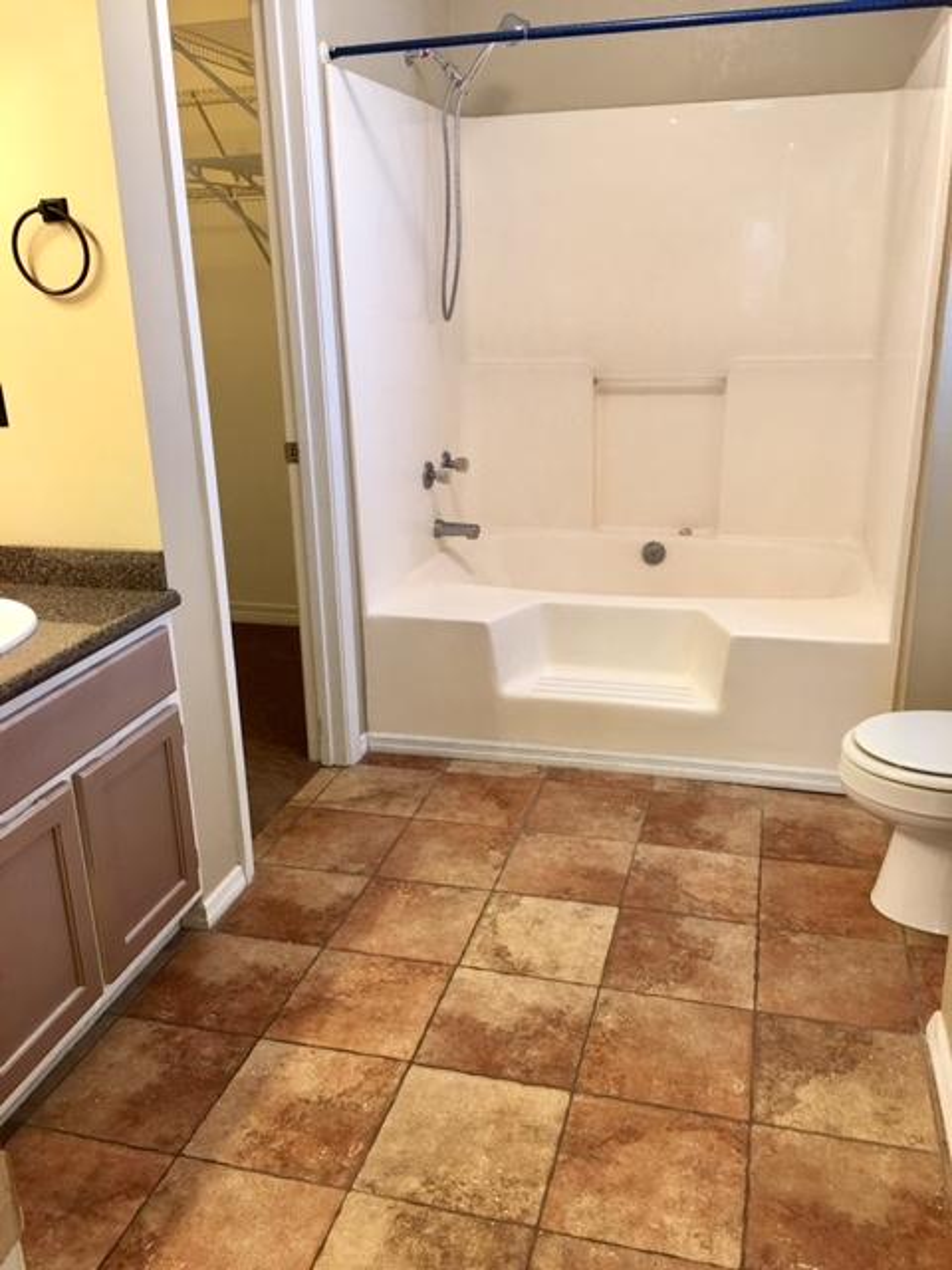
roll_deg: +1.1
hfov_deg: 48.2
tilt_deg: -17.5
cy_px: 635
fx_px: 1063
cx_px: 476
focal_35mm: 29
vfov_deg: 61.7
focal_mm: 4.15
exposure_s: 1/15
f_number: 2.2
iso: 50
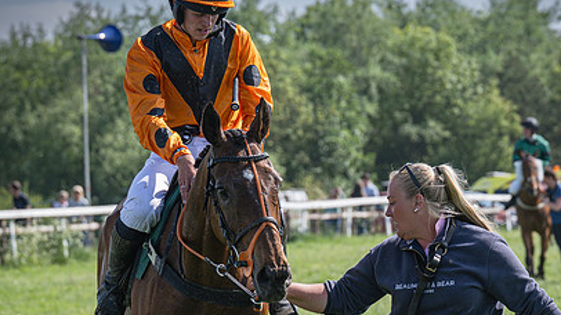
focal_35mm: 230
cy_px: 251
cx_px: 422
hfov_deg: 9.4
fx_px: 3420
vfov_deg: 5.3
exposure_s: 1/1600
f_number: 4
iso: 200
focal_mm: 87
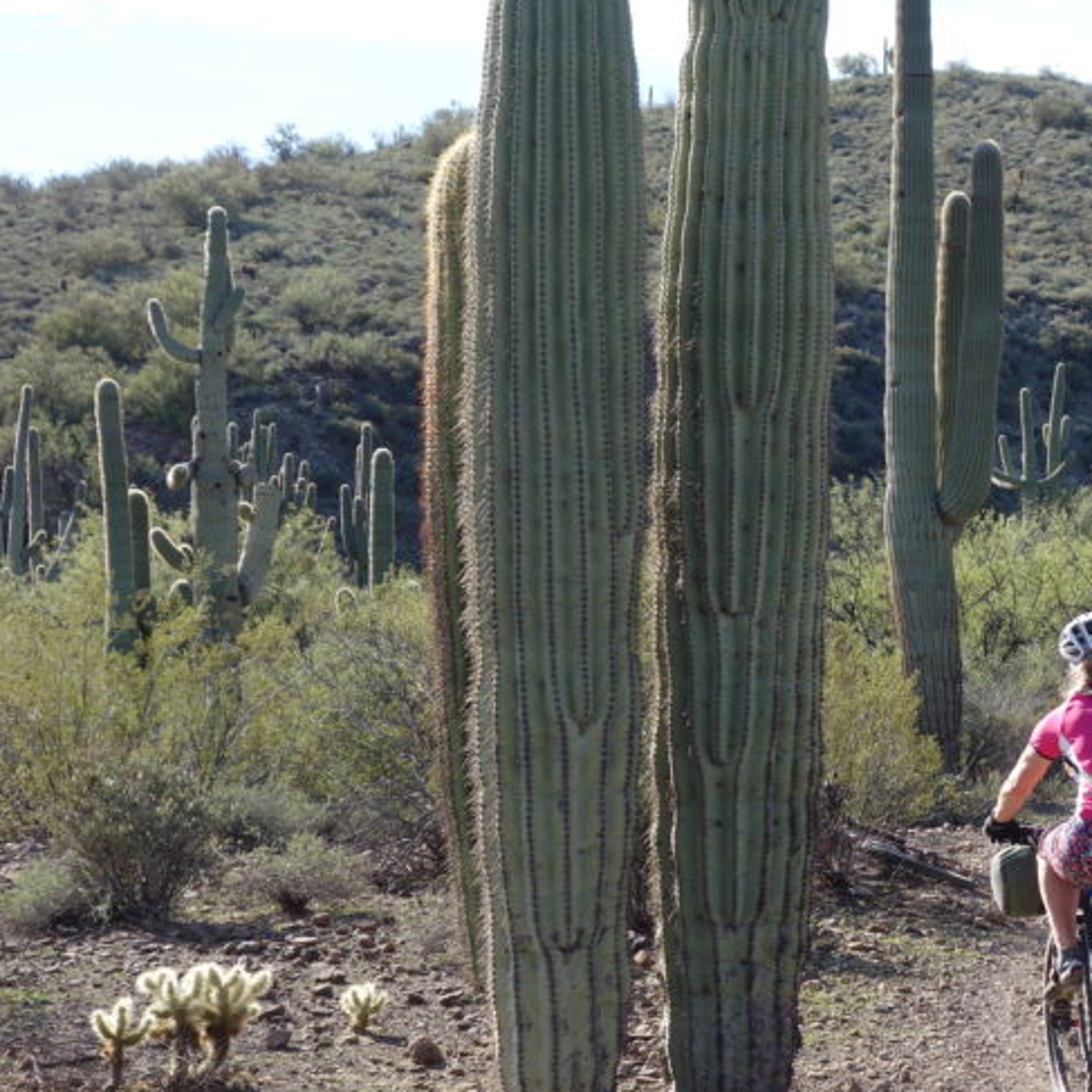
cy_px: 723
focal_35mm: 84
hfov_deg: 20.0
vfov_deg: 20.6
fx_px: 2998
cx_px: 1108
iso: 125
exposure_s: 1/250
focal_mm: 17.4
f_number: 5.6
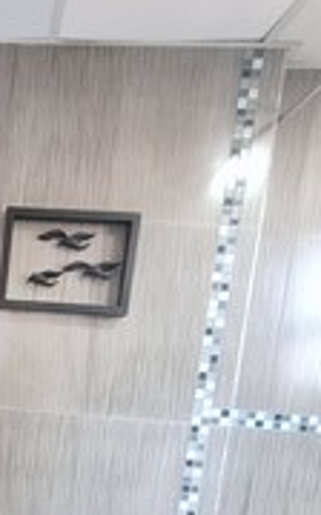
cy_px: 439
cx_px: -70
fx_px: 491
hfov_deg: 30.4
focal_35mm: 35
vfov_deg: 50.6
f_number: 2.2
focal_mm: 1.74
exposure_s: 1/13
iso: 800
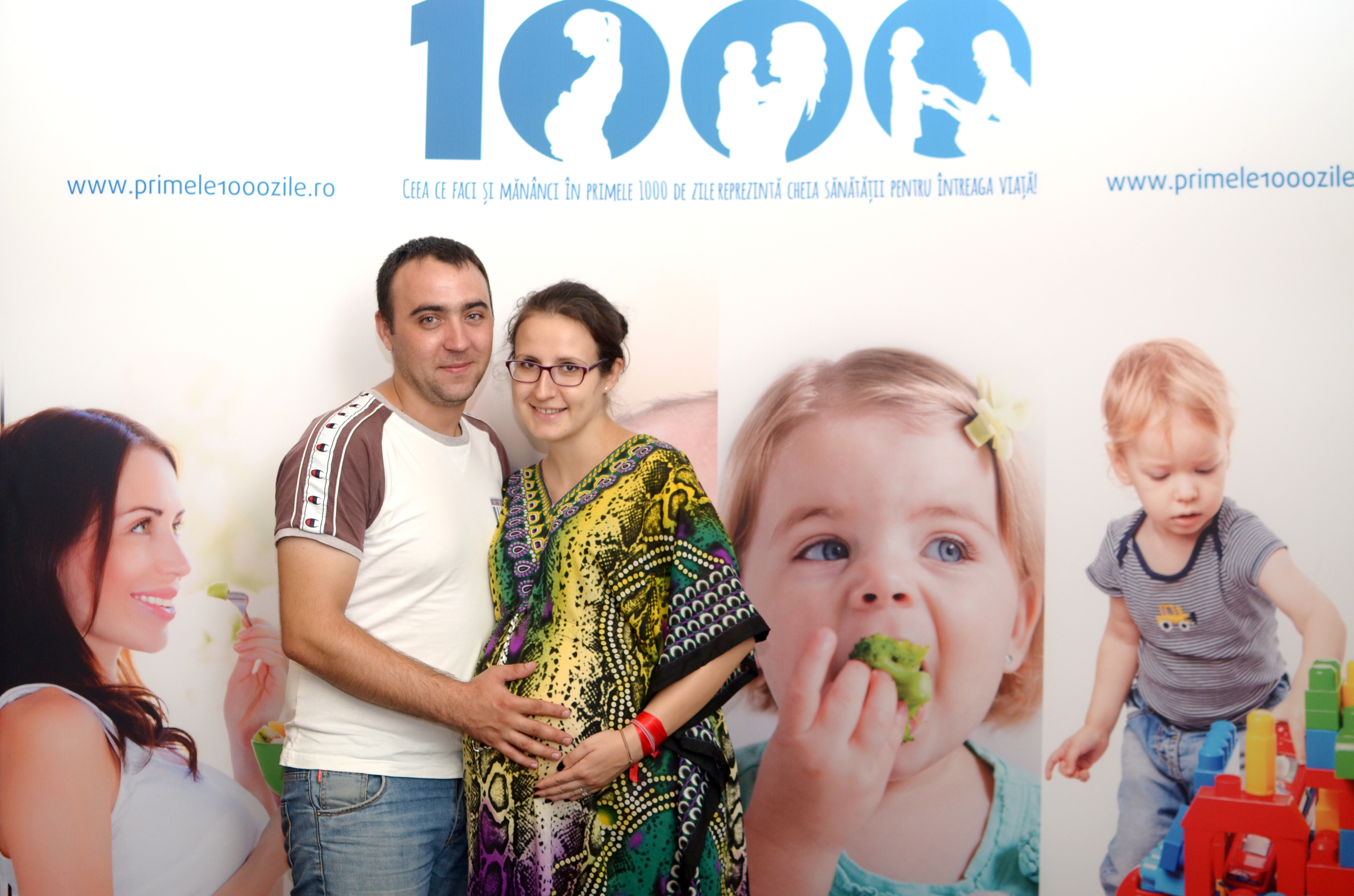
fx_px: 1970
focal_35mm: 52
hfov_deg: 37.9
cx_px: 677
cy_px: 448
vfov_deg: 25.6
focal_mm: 35
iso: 400
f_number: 2.8
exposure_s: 1/200
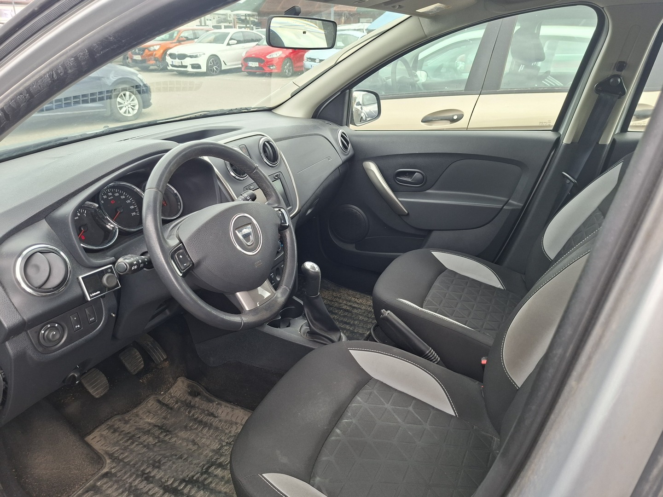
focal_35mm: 23
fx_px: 441
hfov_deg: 73.9
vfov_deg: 58.9
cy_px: 248
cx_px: 332
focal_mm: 5.54
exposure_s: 1/225
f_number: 1.8
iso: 50
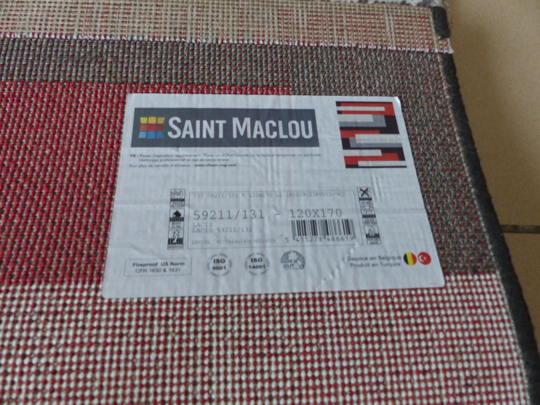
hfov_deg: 69.4
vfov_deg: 54.9
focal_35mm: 25
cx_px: 270
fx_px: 390
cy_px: 202
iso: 400
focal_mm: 4.5
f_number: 3.2
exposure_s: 1/15
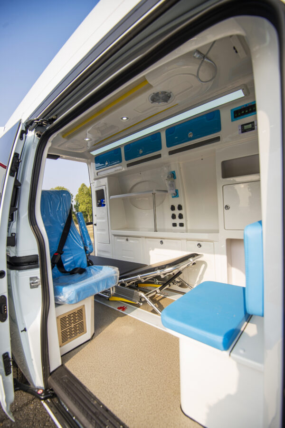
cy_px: 214
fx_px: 190
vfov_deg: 96.7
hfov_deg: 73.8
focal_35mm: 16
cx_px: 142
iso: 100
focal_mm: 16
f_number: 4
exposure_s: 1/500
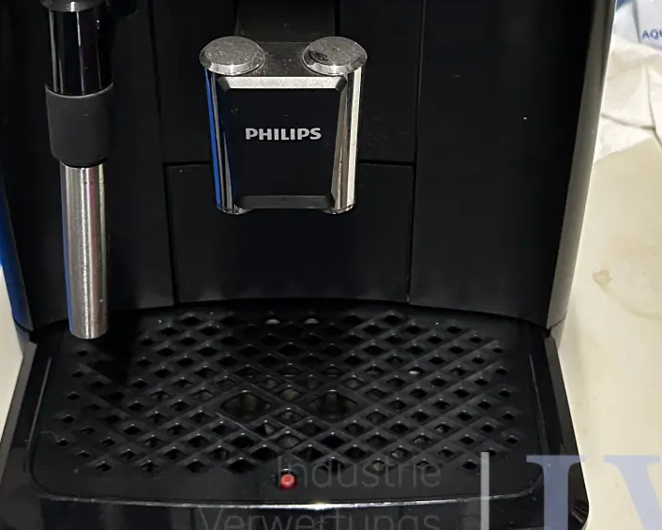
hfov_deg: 27.5
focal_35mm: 69
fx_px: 1352
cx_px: 332
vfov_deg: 21.7
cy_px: 52
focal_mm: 5.7
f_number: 1.5
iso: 320
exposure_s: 1/50
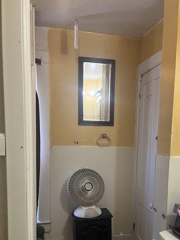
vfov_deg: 50.2
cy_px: 165
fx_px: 250
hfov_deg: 39.5
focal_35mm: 36
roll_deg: -1.2
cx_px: 106
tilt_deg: -7.0
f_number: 1.6
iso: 160
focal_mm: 5.1
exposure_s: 1/60
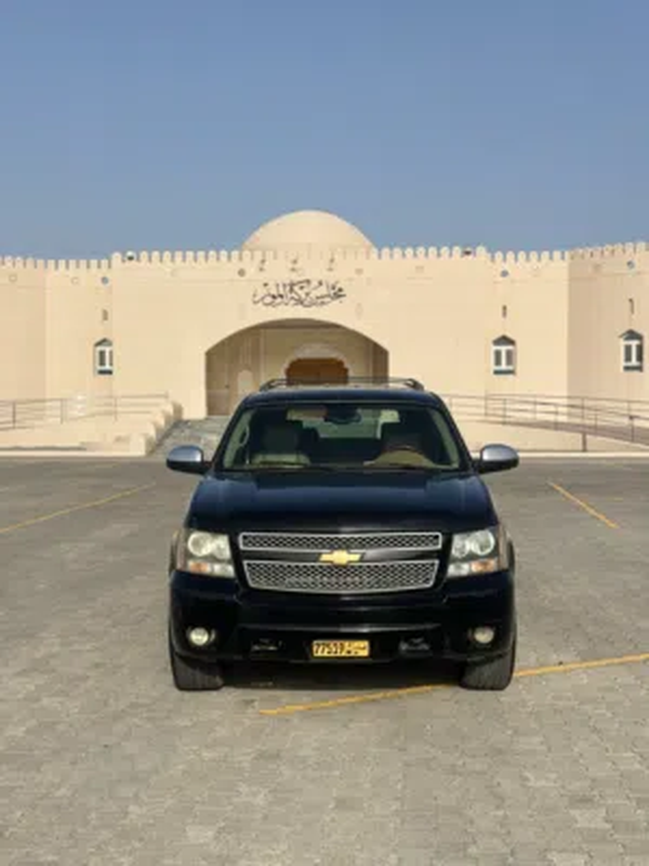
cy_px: 433
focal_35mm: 48
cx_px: 324
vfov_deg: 39.7
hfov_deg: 30.3
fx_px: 1200
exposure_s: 1/8929
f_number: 1.78
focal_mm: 6.86
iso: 100
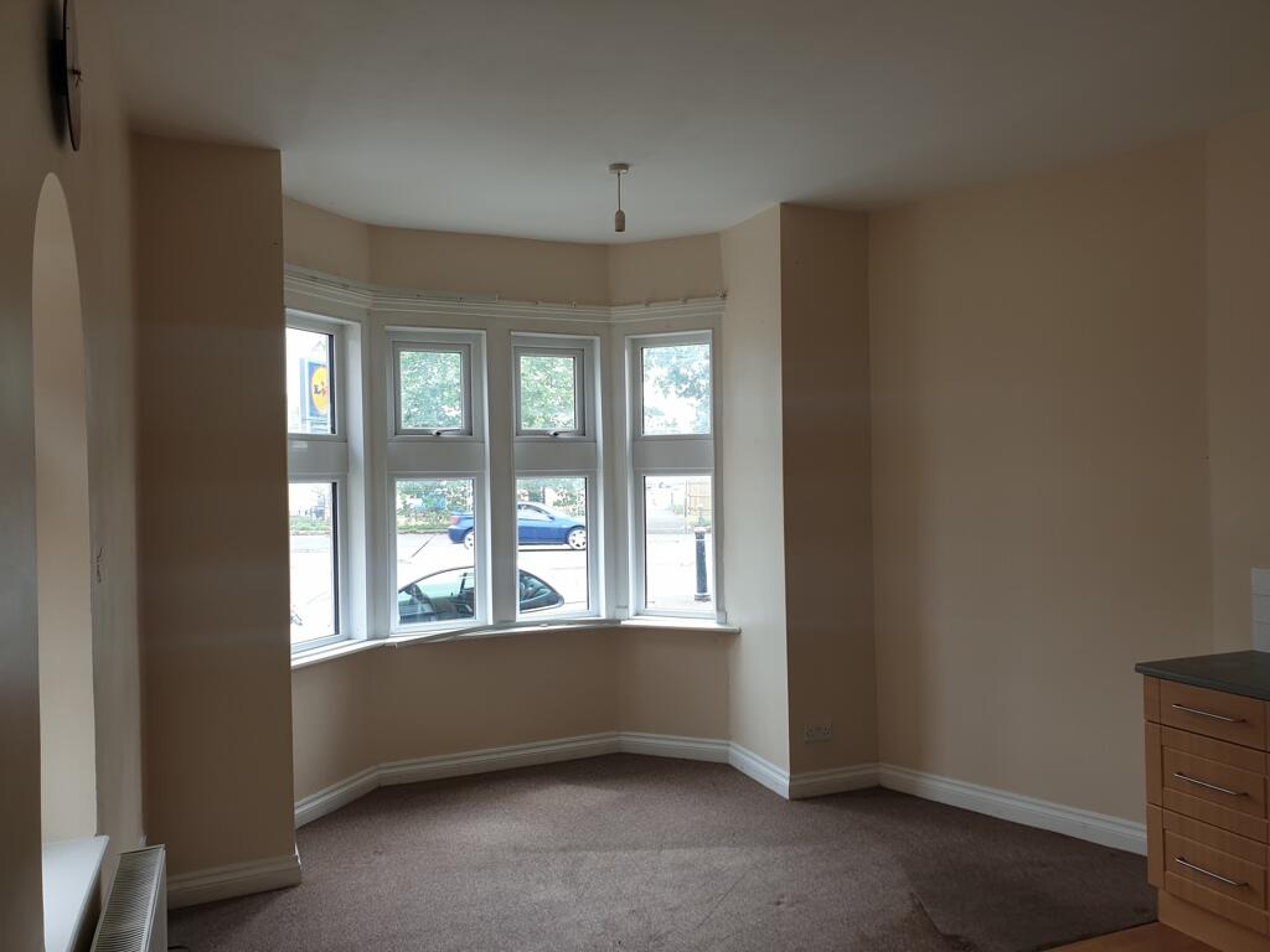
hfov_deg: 67.3
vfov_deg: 53.1
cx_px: 635
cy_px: 476
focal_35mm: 26
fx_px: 954
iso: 50
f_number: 2.4
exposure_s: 1/114
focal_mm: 4.3
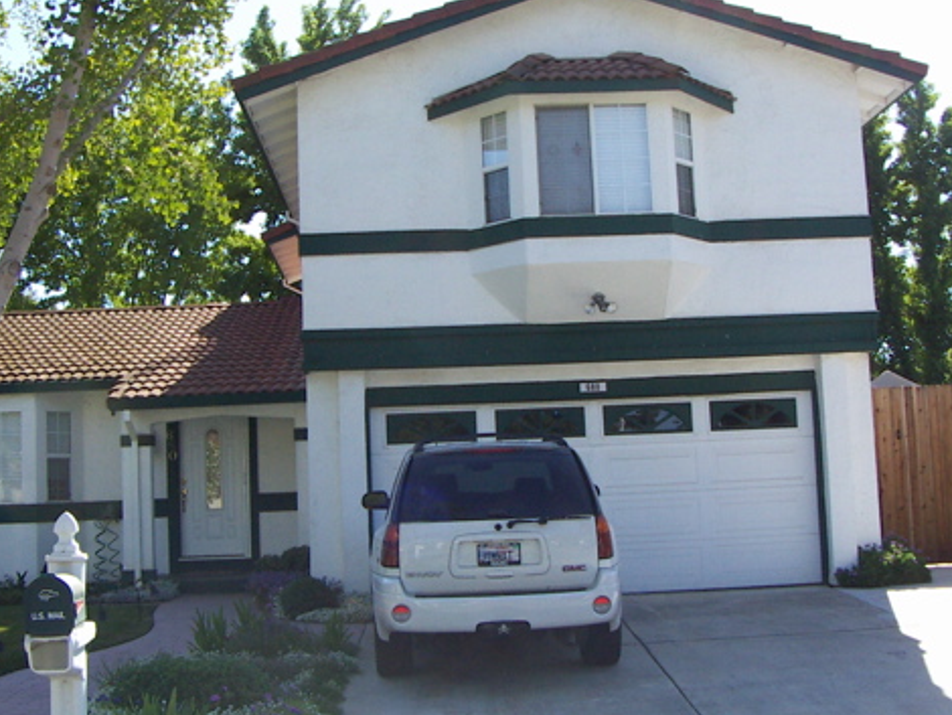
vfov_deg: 29.7
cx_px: 482
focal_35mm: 49
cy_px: 361
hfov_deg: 38.9
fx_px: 1348
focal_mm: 4.7
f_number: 6.7
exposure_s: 1/160
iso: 80
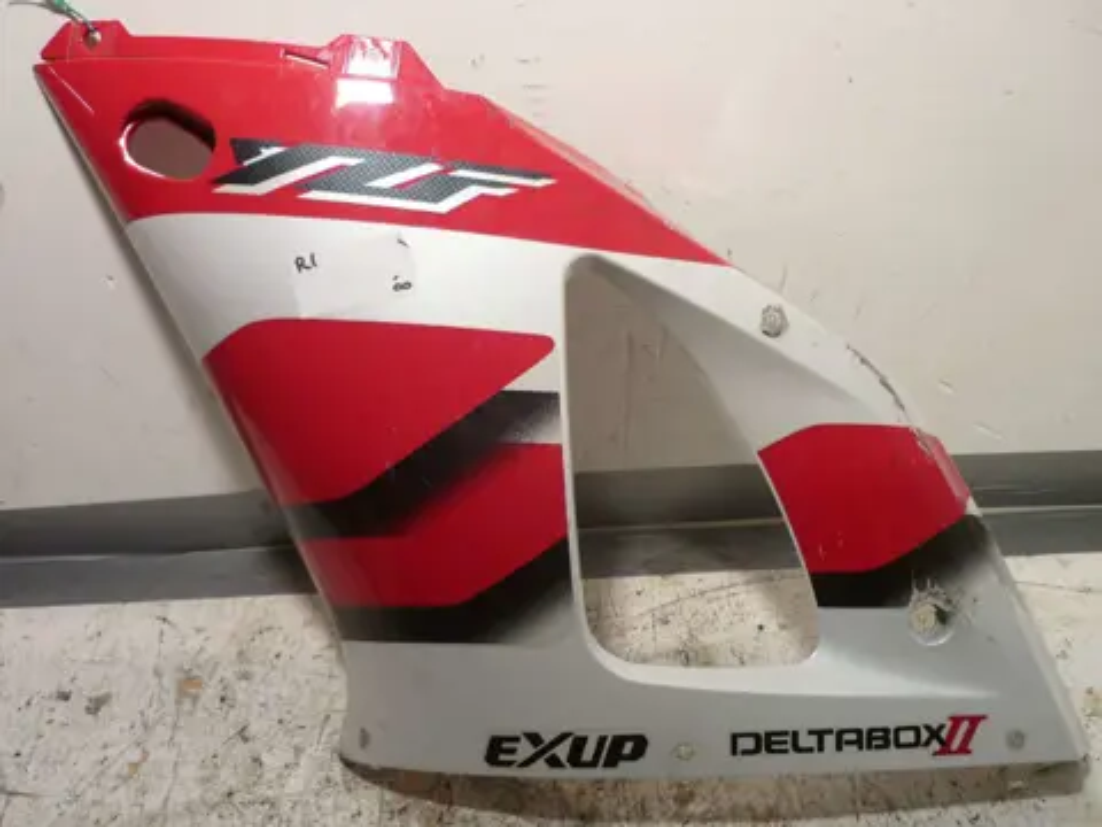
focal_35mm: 33
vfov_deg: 42.9
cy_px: 414
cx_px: 551
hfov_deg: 55.4
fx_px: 1051
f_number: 2.8
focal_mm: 5.5
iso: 80
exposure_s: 1/30
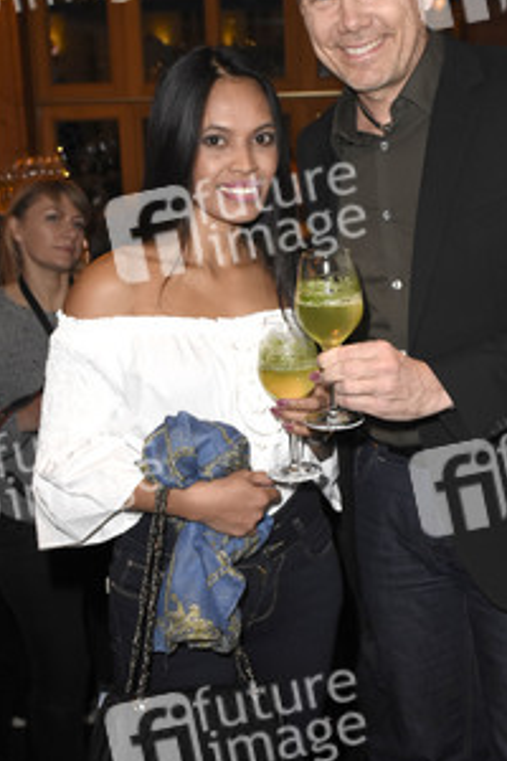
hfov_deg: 22.6
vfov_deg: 33.4
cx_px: 309
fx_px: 1267
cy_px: 350
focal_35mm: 60
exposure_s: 1/125
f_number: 5.6
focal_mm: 30
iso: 1600
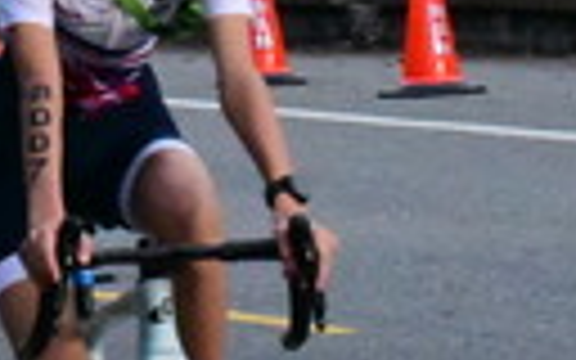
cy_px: -2
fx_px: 10706
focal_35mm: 682
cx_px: -814
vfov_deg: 1.9
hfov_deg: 3.0
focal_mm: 110
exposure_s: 1/3200
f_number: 14
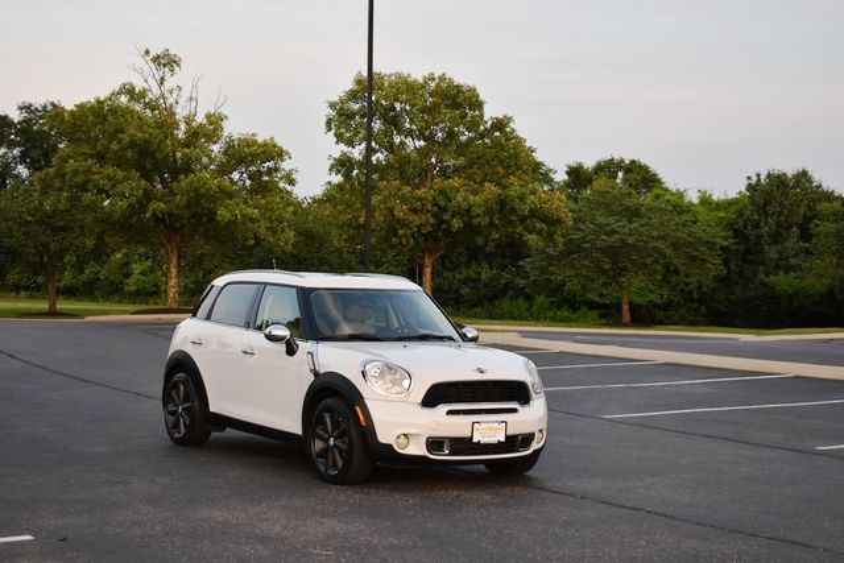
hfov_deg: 33.4
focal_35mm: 60
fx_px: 1407
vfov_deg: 22.6
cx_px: 422
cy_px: 282
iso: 800
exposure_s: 1/250
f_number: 5
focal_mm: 40
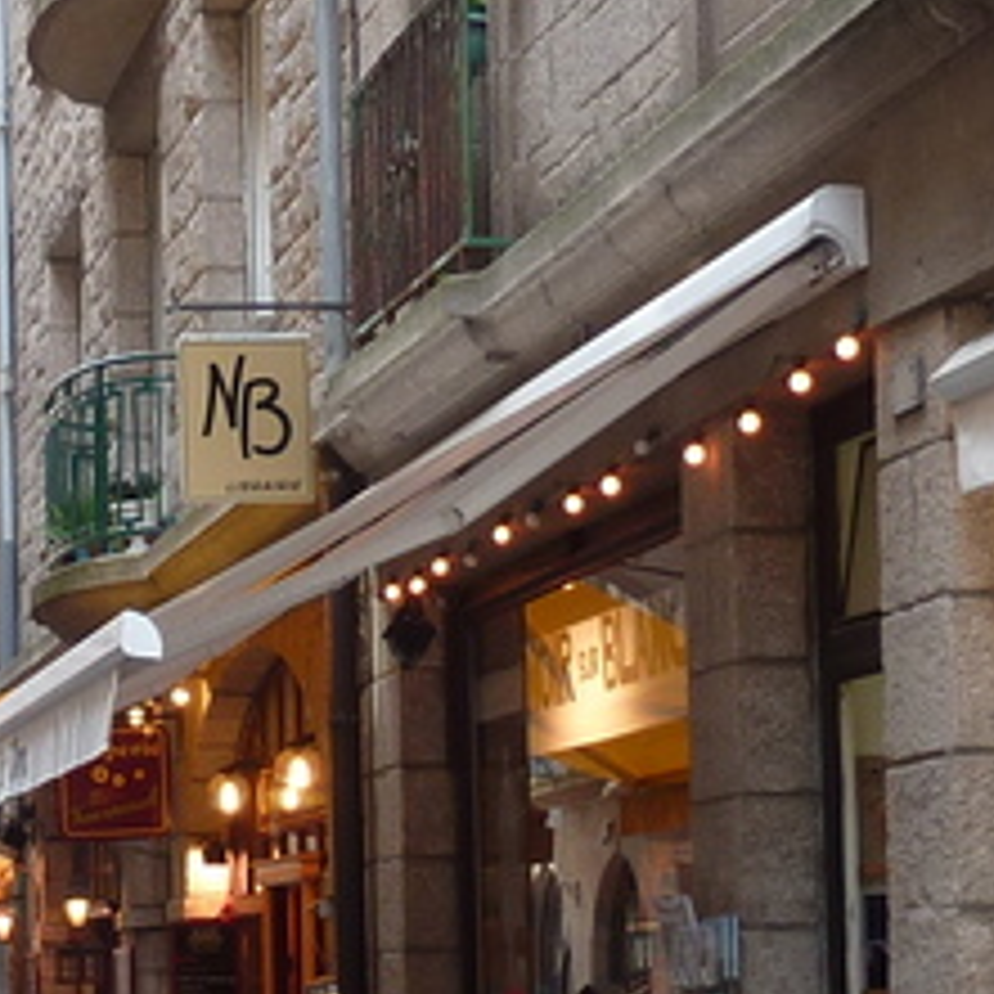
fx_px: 3898
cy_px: 936
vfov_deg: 14.4
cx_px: -216
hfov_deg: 14.1
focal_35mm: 120
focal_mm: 4.1
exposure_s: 1/40
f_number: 3.3
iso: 80
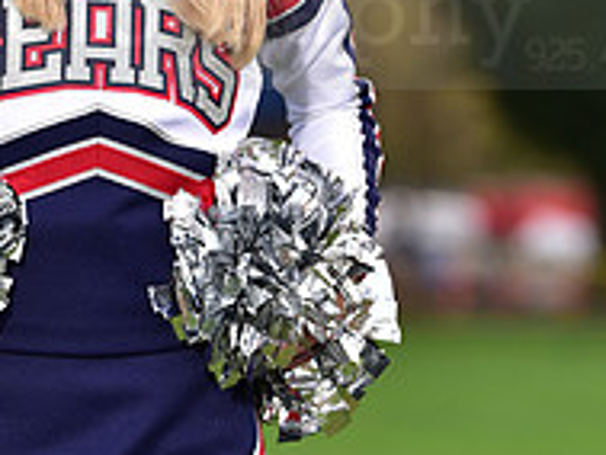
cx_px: 107
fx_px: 6972
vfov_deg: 3.7
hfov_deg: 5.0
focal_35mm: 398
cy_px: -13
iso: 160
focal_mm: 135
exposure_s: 1/250
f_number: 4
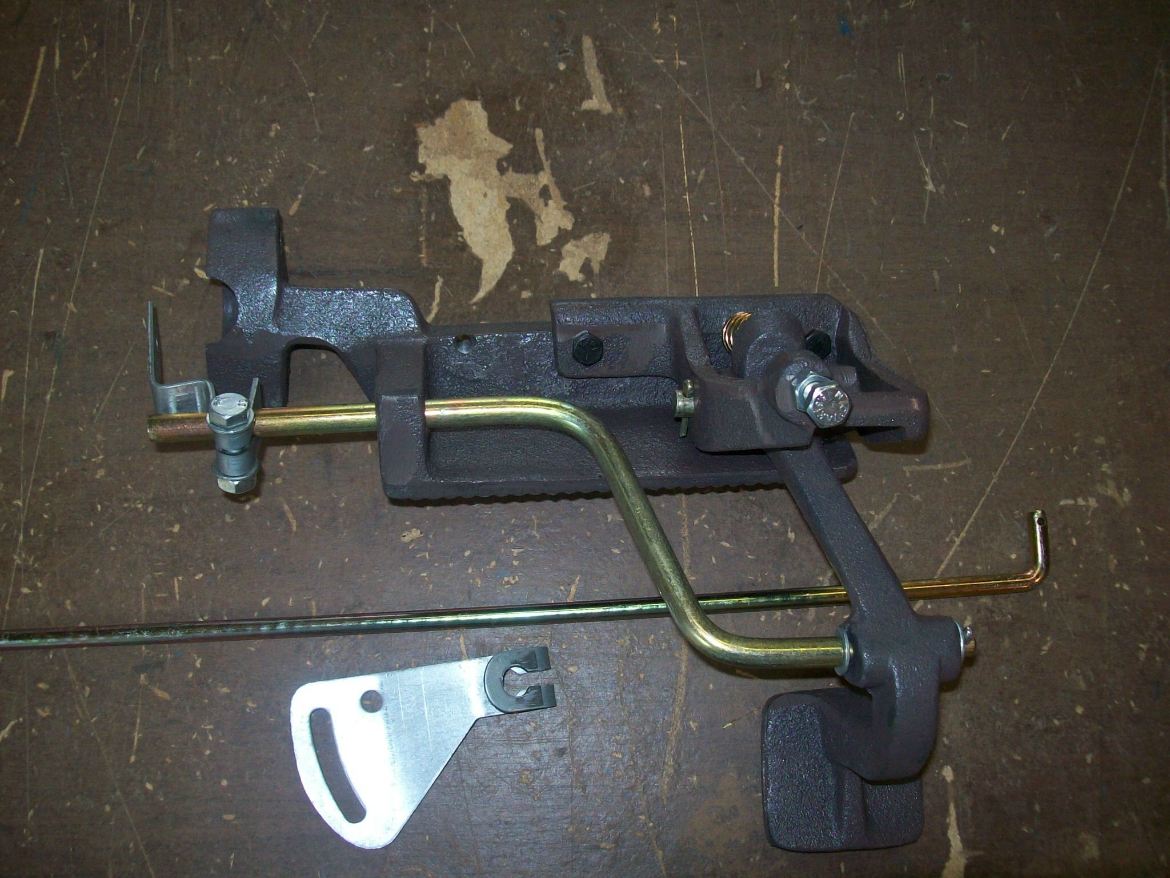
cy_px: 439
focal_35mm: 36
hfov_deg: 51.4
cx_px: 585
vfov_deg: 39.7
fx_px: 1217
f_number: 2.7
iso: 80
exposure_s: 1/64
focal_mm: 6
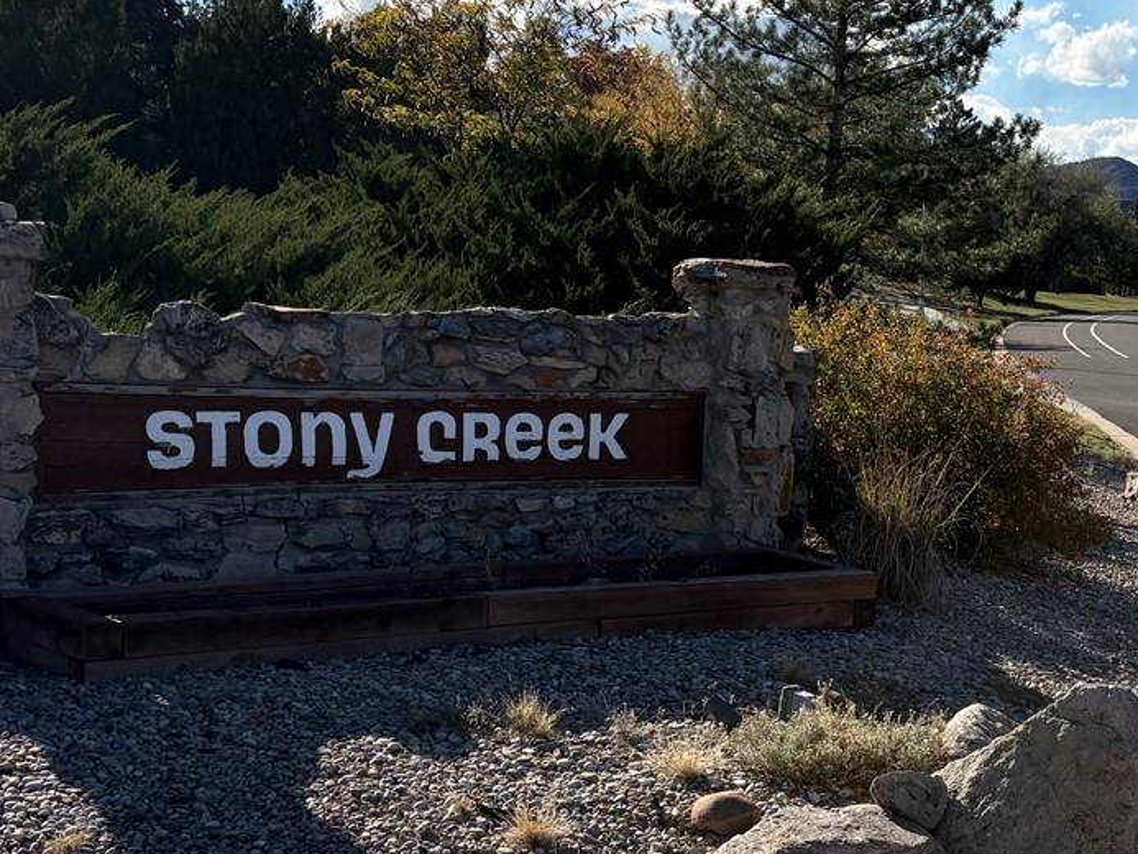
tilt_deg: -7.4
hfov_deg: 30.4
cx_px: 1077
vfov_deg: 24.4
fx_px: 1973
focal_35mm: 60
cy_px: 535
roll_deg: -3.5
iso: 64
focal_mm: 5.96
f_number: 1.6
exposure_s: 1/4608
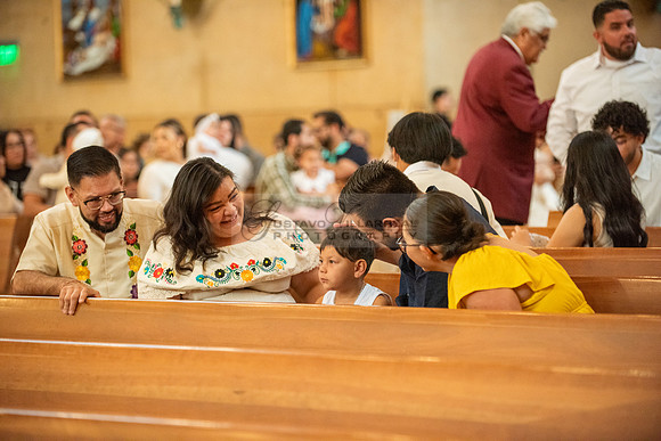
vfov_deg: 10.6
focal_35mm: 130
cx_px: 330
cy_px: 220
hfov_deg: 15.8
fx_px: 2387
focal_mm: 130
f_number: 2.8
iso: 2000
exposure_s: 1/160
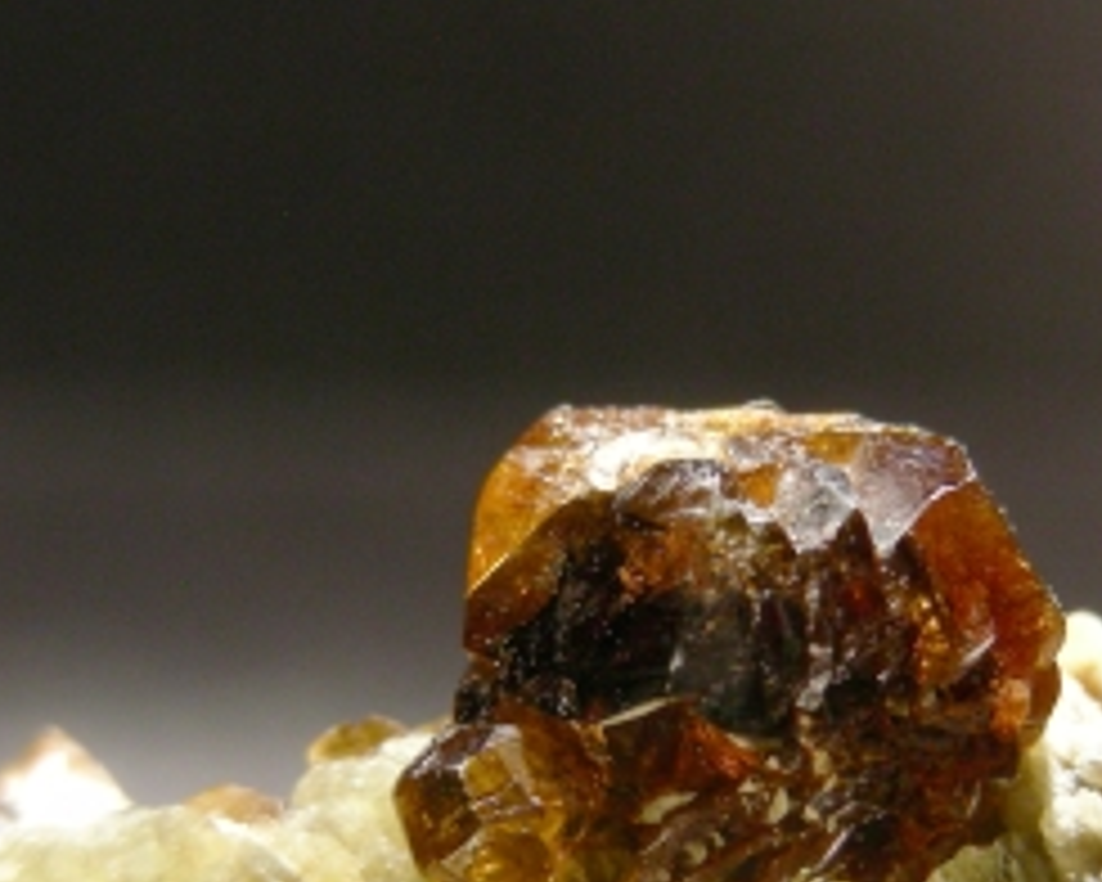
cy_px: 587
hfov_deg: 13.5
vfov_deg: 10.9
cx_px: 751
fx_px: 4631
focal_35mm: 142
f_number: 3.5
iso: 200
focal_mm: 14.6
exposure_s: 1/7
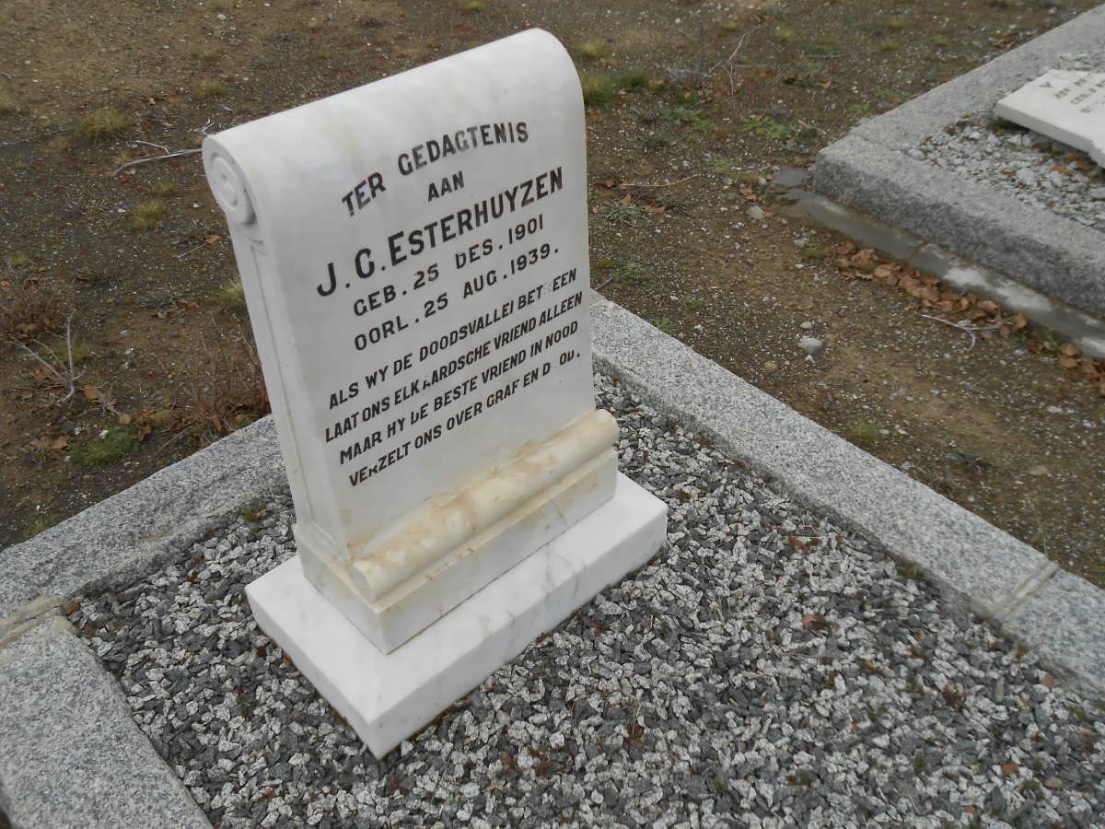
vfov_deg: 41.8
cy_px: 414
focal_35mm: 34
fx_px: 1085
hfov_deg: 54.0
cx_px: 552
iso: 80
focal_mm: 6
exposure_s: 1/320
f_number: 3.9
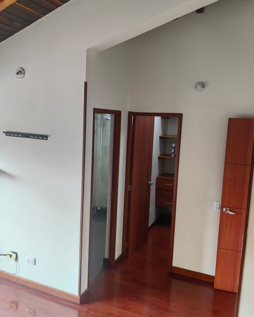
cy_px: 155
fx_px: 291
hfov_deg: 47.1
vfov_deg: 57.2
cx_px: 127
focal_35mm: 31
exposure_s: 1/174
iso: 50
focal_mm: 6.35
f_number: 1.4
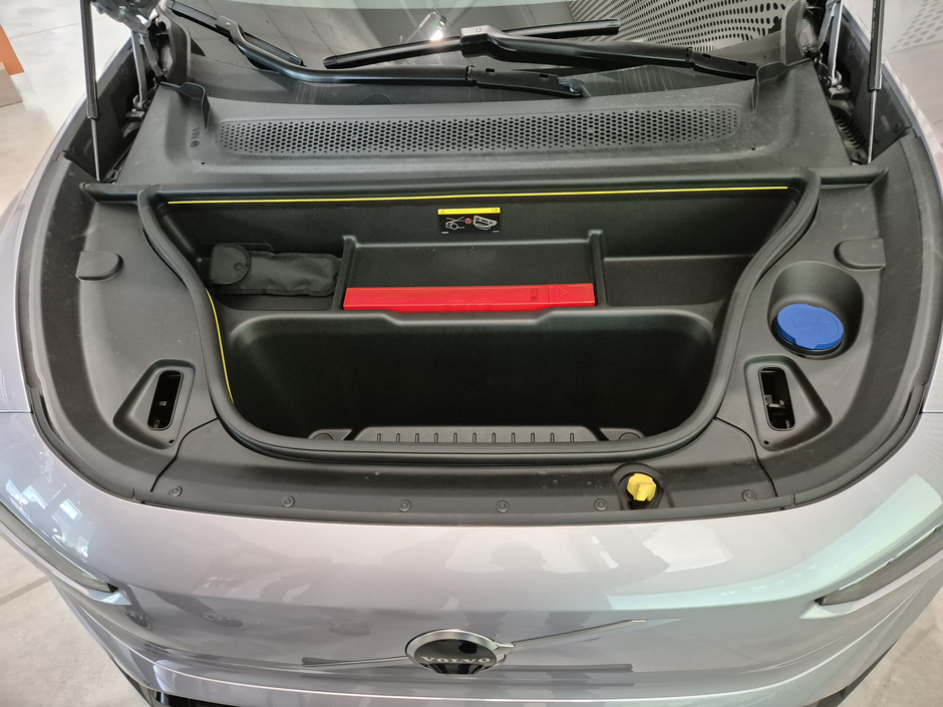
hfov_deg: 73.9
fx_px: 627
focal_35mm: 23
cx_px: 472
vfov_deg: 58.9
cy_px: 354
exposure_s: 1/100
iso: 1600
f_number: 1.8
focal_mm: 5.4
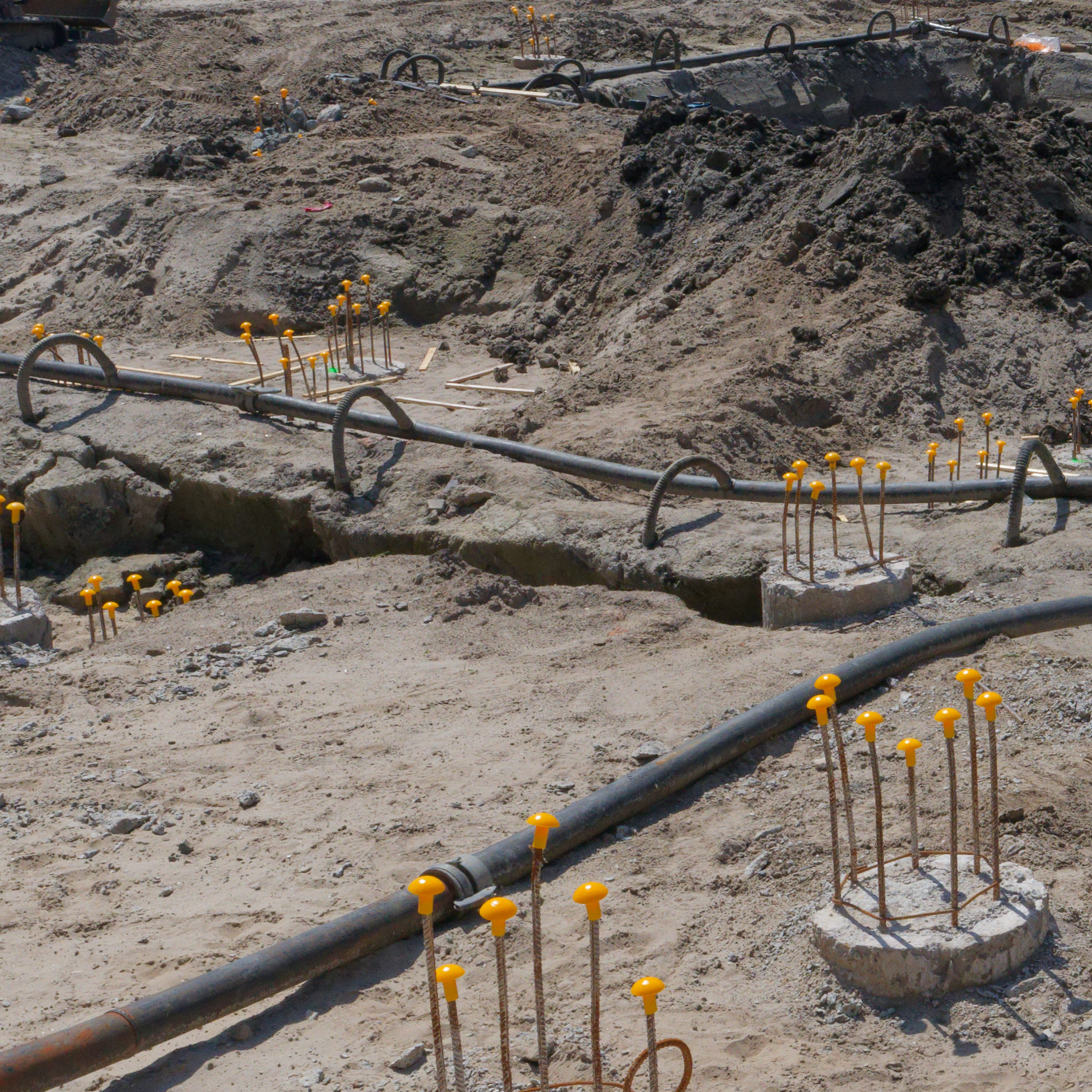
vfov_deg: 24.0
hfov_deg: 21.6
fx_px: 2570
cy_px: 564
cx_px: 1436
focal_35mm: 72
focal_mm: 20
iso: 360
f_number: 16
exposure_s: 1/640
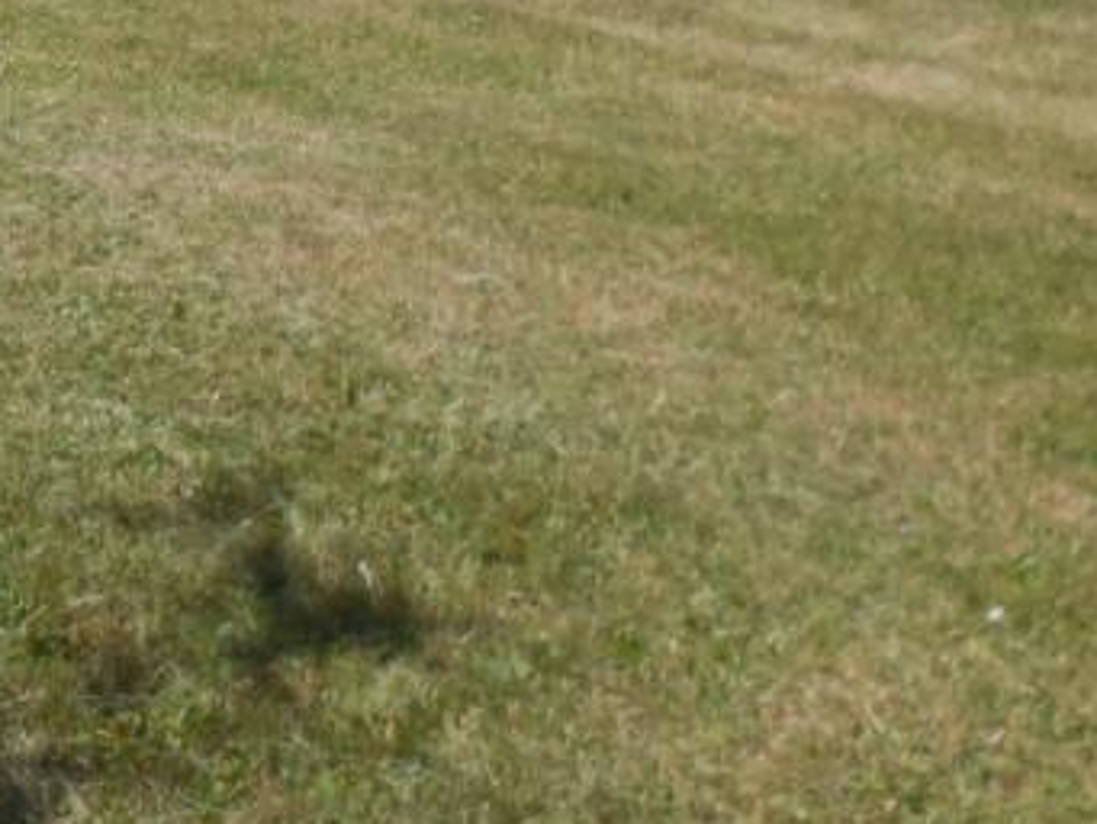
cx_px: 77
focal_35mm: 75
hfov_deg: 25.1
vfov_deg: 17.8
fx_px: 2378
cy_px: -373
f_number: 3.1
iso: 125
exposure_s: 1/1000
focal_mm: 4.5
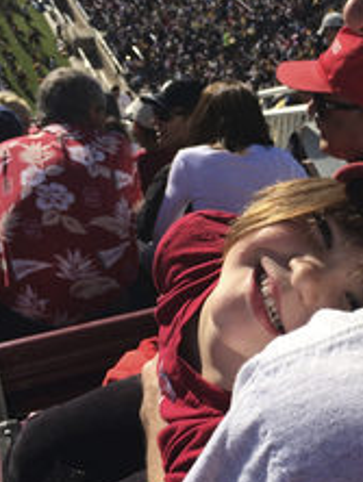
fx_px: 754
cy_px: 217
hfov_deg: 26.4
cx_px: 306
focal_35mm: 54
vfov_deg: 35.5
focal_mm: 4.12
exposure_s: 1/2740
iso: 32
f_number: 2.2
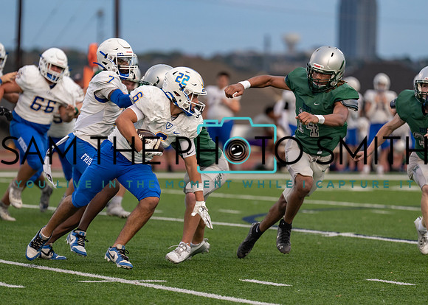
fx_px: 3316
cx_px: 199
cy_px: 179
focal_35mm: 273
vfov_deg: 5.3
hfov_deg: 7.4
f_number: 2.8
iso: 500
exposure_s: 1/1250
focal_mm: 200
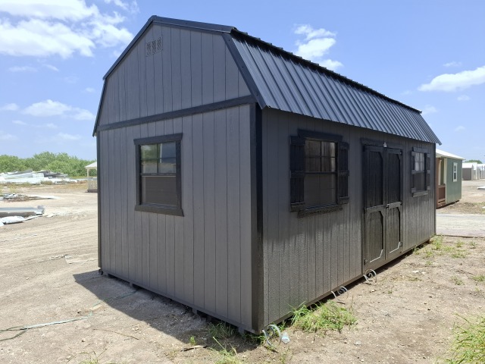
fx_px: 322
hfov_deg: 73.9
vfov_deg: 58.9
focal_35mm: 23
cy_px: 182
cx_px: 242
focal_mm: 5.54
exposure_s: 1/1733
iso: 50
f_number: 1.8
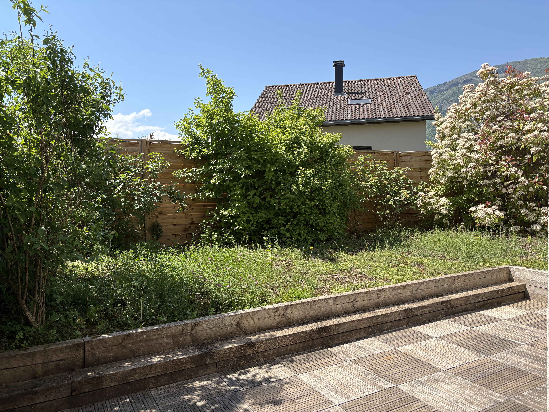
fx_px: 412
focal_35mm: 26
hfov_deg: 67.3
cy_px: 206
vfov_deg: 53.1
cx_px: 274
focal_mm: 5.96
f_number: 1.6
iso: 50
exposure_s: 1/2075
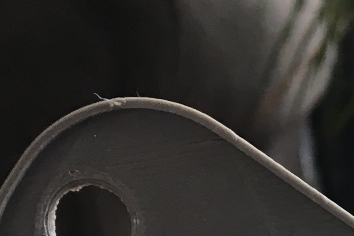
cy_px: 489
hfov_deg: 14.9
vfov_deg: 9.7
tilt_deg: -16.9
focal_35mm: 130
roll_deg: +1.1
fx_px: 1279
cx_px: 481
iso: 50
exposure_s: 1/30
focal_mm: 4.15
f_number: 2.2
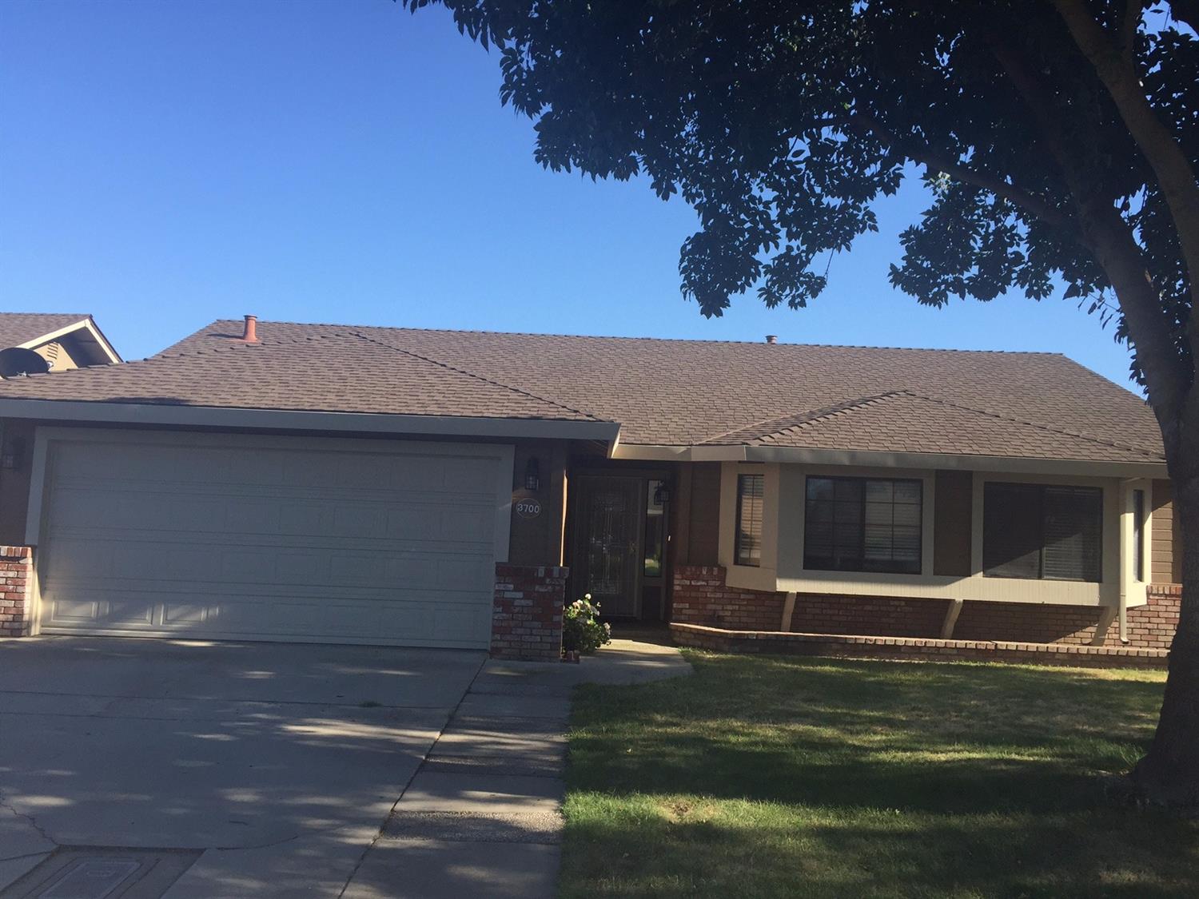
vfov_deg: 48.2
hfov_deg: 61.7
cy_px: 450
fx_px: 1004
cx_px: 600
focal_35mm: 29
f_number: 2.2
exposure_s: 1/989
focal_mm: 4.15
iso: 32
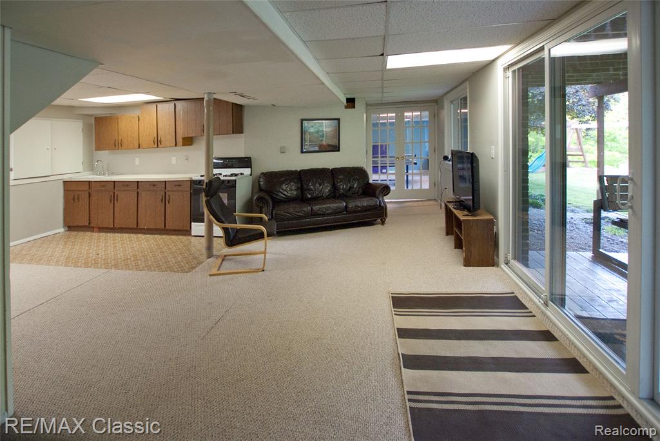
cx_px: 330
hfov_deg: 100.4
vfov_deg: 77.4
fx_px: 275
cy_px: 220
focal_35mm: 15
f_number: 3.5
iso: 800
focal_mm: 10
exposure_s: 1/80
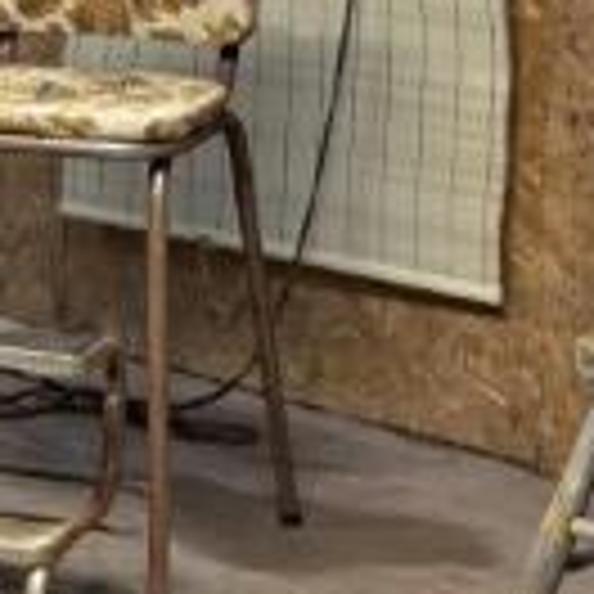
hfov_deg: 9.2
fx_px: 3456
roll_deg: +1.1
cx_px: -612
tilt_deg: -7.3
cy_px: -94
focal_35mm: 178
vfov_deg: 9.7
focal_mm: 5.96
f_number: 1.6
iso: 125
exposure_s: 1/60
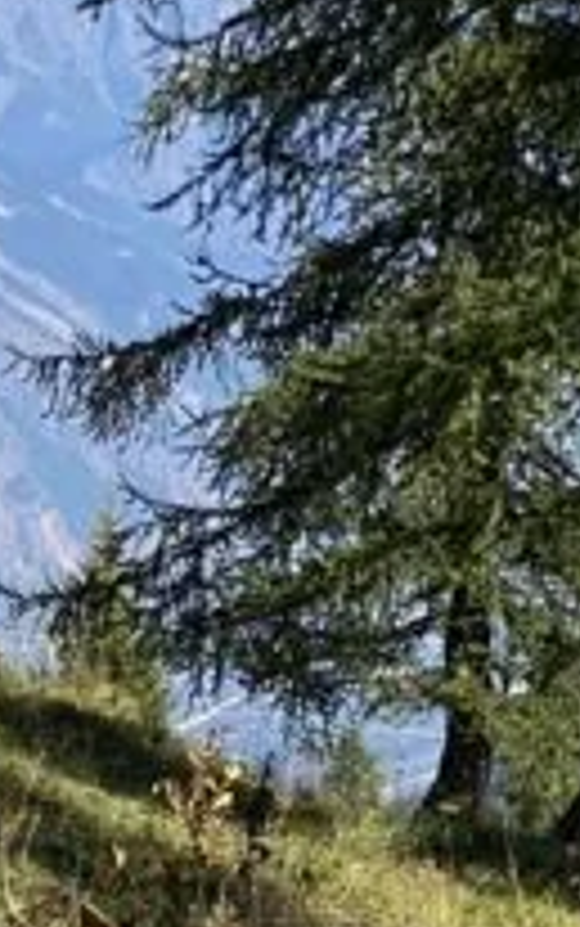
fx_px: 6087
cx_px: -634
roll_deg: +0.4
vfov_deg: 8.6
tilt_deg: -0.5
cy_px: -61
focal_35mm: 241
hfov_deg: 5.3
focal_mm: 6
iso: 20
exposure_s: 1/1261
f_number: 2
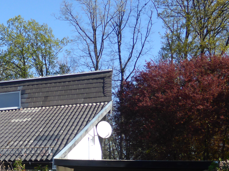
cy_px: 166
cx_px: -21
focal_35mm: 60
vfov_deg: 23.5
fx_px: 397
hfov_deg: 29.2
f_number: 3.3
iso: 100
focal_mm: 4.3
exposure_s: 1/500
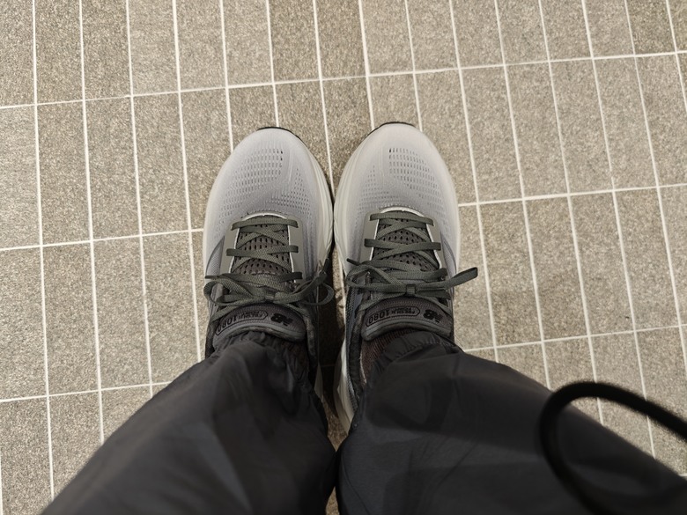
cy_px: 258
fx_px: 456
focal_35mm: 23
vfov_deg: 58.9
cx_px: 344
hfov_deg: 73.9
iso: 160
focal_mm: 8.72
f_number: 1.63
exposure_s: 1/120
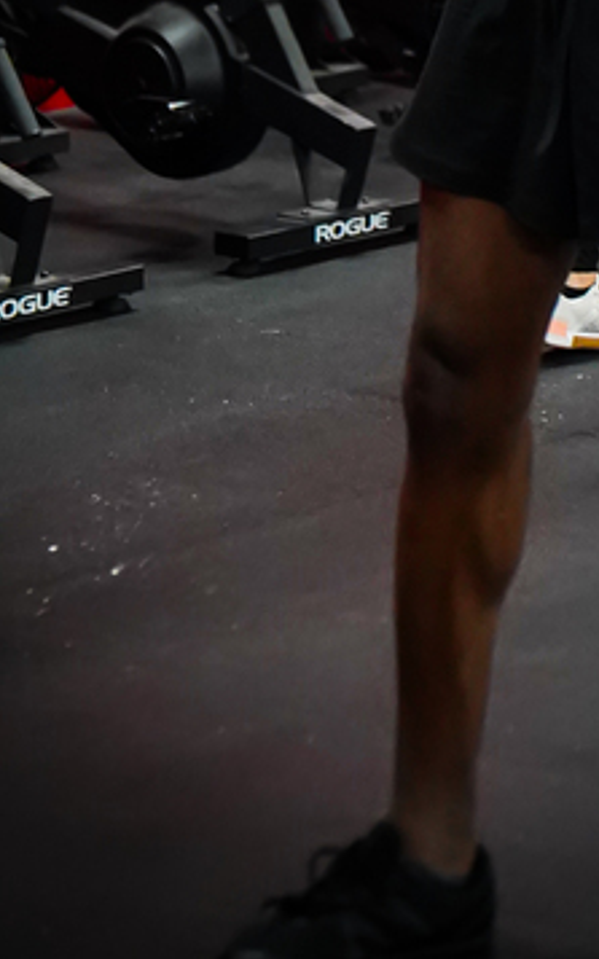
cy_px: -212
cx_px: 497
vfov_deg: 11.4
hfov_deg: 7.3
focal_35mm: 180
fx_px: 4703
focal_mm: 47
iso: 6400
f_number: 2.8
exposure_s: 1/160
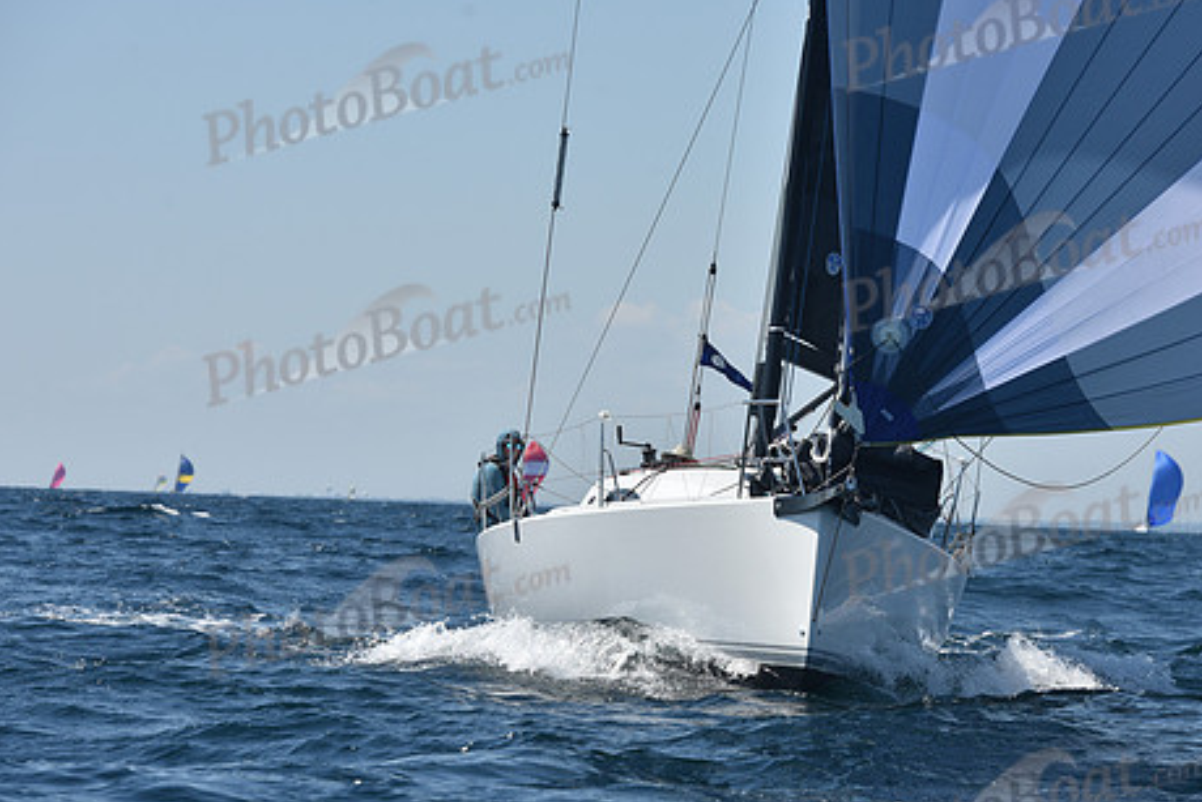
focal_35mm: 208
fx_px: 6947
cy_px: 438
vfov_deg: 6.6
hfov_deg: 9.9
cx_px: 708
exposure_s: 1/1000
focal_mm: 165
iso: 200
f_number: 9
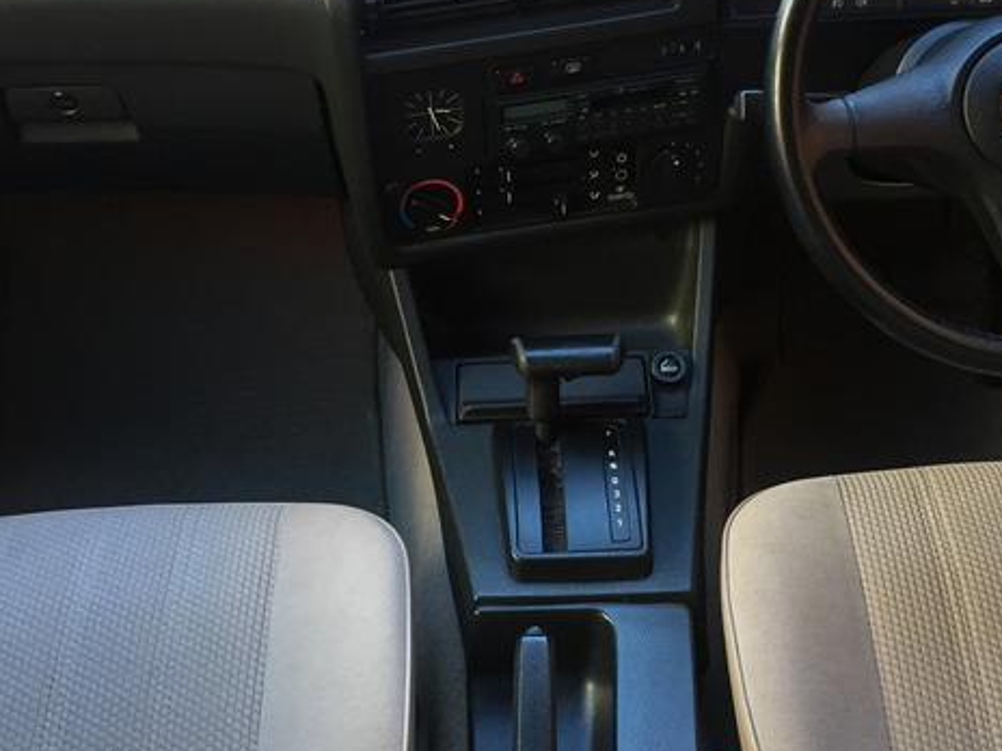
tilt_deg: -38.5
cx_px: 585
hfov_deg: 38.1
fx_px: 1447
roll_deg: +0.0
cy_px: 272
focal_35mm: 50
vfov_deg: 29.0
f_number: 2.2
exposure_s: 1/33
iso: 50
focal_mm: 4.15
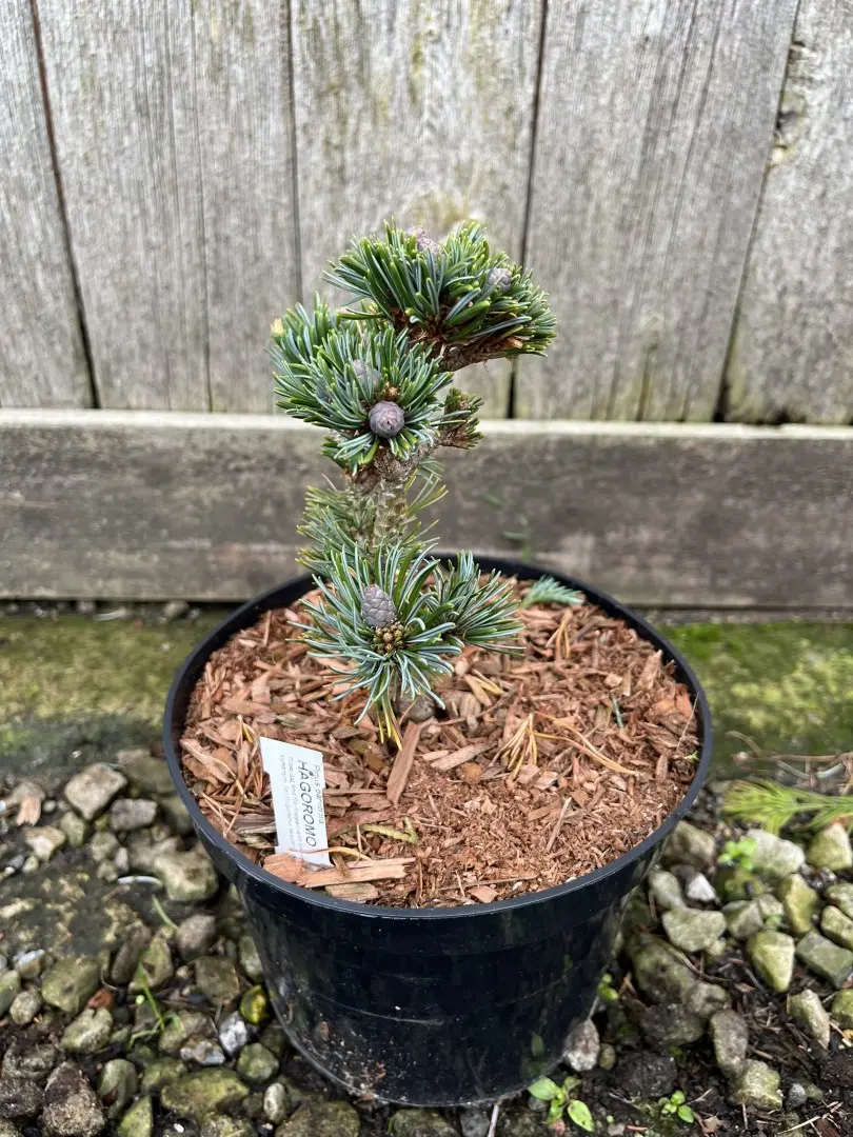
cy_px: 568
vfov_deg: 67.3
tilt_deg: -31.3
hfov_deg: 53.1
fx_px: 854
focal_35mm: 26
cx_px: 426
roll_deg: -0.7
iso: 40
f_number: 1.6
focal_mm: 5.1
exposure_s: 1/193
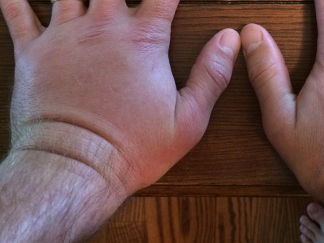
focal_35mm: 52
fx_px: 487
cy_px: 29
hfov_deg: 36.3
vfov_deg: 27.2
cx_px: 227
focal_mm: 4.15
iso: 250
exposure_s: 1/17
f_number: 2.2
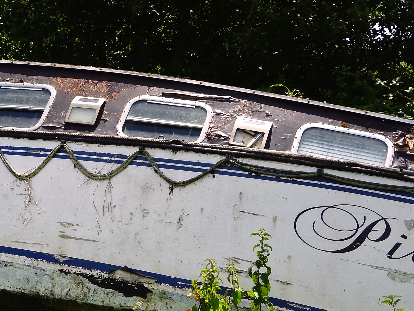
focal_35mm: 76
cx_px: 41
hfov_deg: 24.9
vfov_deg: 19.3
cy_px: 221
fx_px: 909
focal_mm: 10.4
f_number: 6.3
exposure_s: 1/500
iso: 125
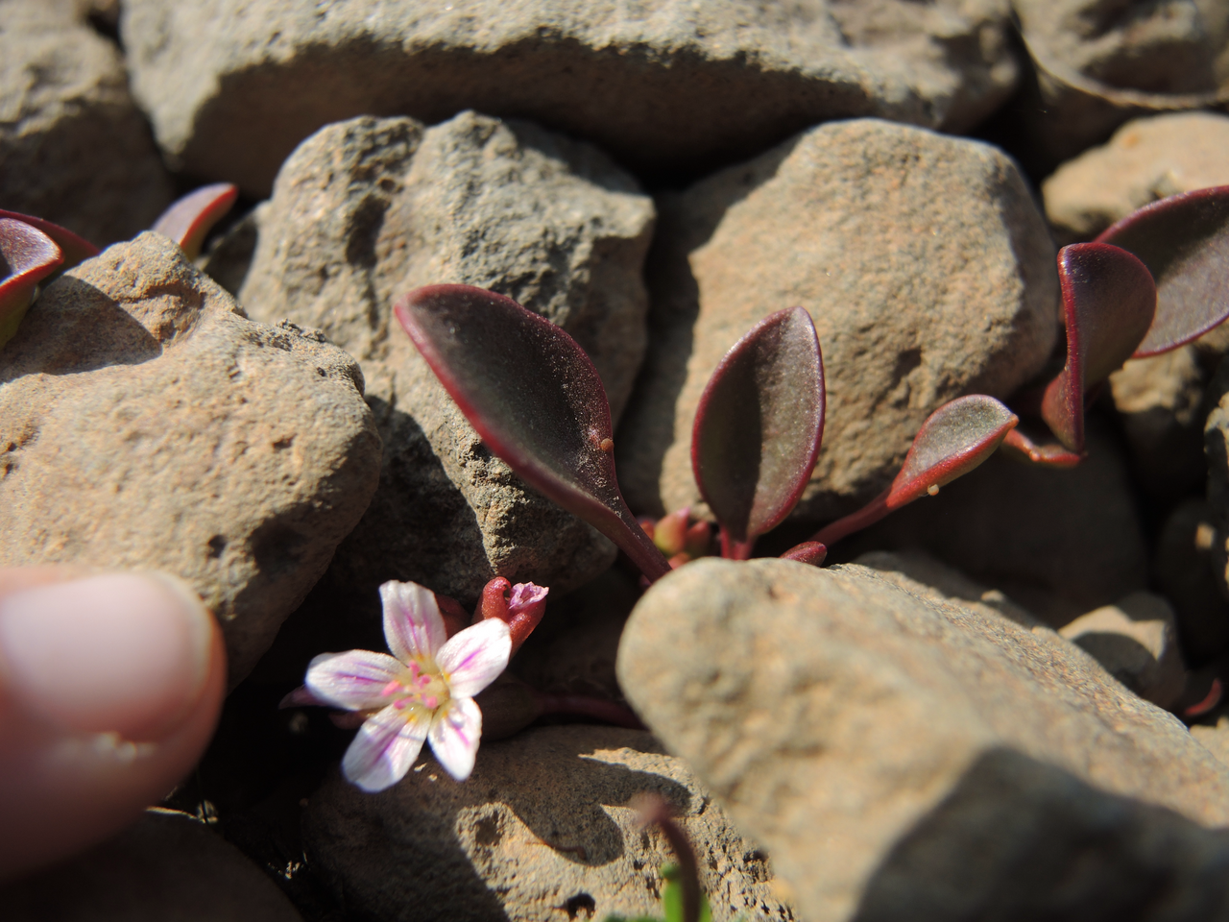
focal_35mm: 28
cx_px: 614
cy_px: 461
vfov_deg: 49.7
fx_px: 994
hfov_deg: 63.4
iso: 80
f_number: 2.5
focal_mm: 6
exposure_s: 1/1250
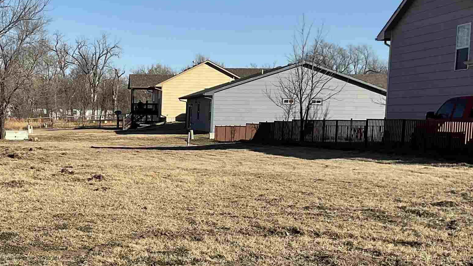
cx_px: 78
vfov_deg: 19.0
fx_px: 790
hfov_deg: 32.2
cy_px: 207
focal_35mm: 63
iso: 16
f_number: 1.8
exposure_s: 1/2058
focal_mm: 3
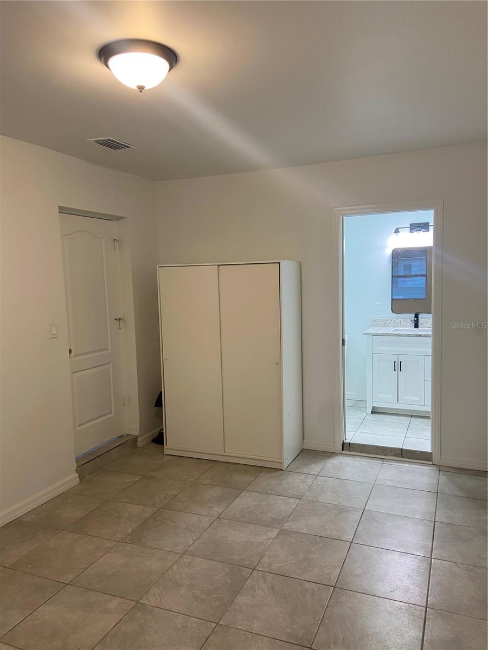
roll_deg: +2.0
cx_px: 244
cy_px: 325
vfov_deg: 67.3
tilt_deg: -4.9
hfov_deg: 53.1
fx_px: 489
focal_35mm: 26
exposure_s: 1/60
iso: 100
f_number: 1.8
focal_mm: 4.25
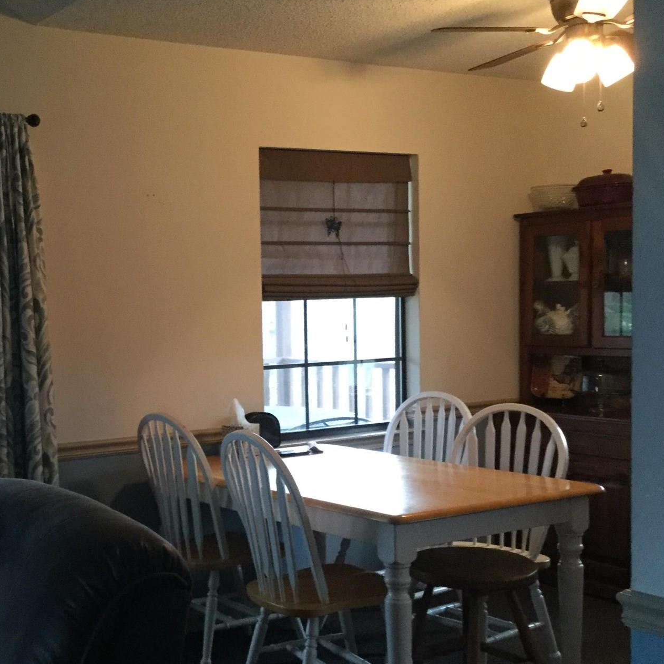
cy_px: 374
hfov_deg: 33.7
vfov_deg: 34.0
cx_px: 224
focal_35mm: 50
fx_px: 1085
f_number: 2.4
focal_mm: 3.3
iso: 160
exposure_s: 1/30
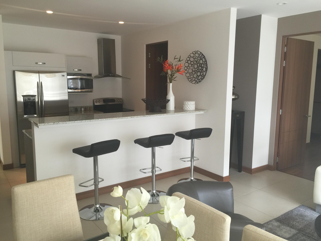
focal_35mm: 29
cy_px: 120
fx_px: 269
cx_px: 160
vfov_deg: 48.2
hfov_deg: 61.7
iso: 32
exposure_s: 1/15
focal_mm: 4.15
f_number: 2.2
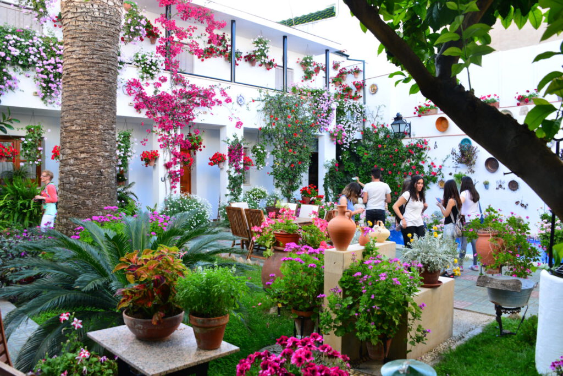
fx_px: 438
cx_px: 282
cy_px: 188
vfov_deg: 46.4
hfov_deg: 65.5
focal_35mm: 28
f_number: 9
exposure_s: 1/60
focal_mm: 28
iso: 500
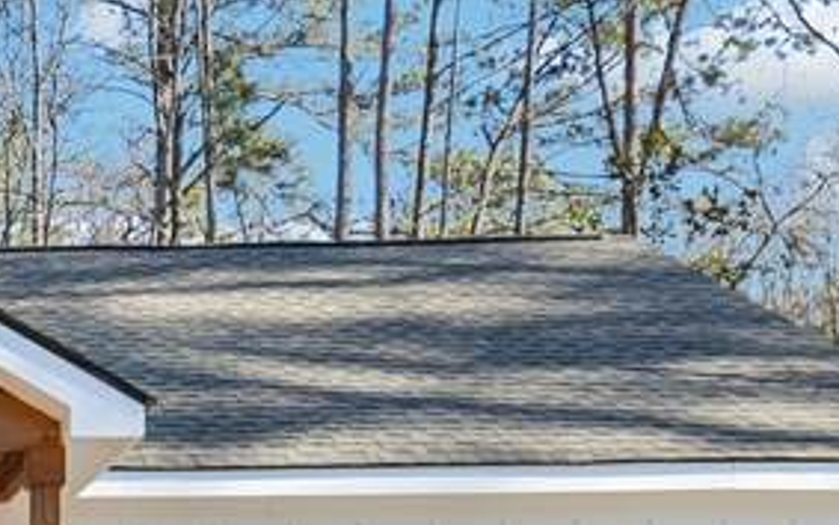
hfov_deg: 21.0
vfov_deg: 15.5
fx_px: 1898
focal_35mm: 83
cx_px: -427
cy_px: 503
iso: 800
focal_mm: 18
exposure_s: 1/500
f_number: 8
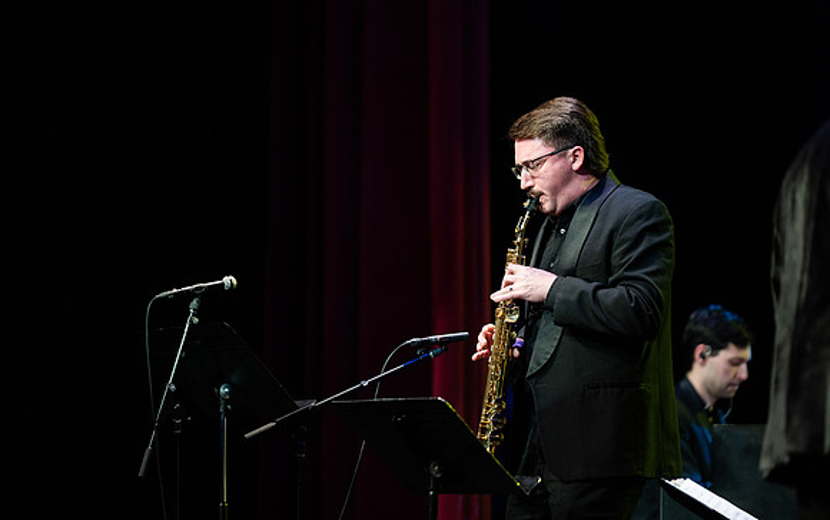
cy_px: 244
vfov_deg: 6.5
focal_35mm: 204
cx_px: 415
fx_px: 4607
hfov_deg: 10.3
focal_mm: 200
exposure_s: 1/320
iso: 3200
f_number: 2.8
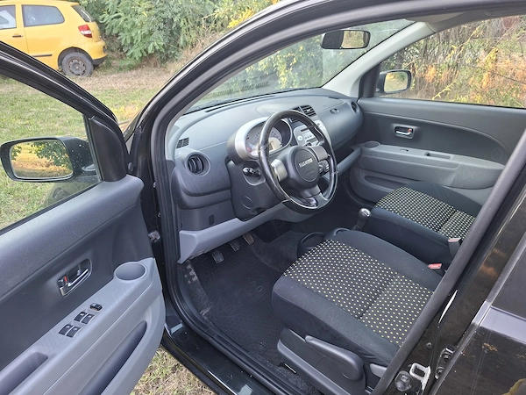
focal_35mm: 23
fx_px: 349
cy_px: 198
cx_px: 263
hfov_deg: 73.9
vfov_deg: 58.9
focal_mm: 5.54
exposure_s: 1/100
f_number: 1.8
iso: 160
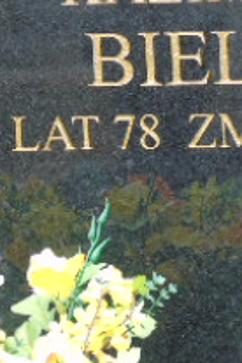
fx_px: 3509
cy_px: 151
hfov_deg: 3.9
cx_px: 261
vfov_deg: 5.9
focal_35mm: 348
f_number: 4.4
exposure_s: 1/40
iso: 80
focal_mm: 19
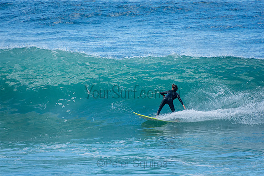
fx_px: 4401
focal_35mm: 600
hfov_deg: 3.4
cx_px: 132
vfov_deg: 2.3
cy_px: 88
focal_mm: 400
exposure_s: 1/2000
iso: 560
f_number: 5.6
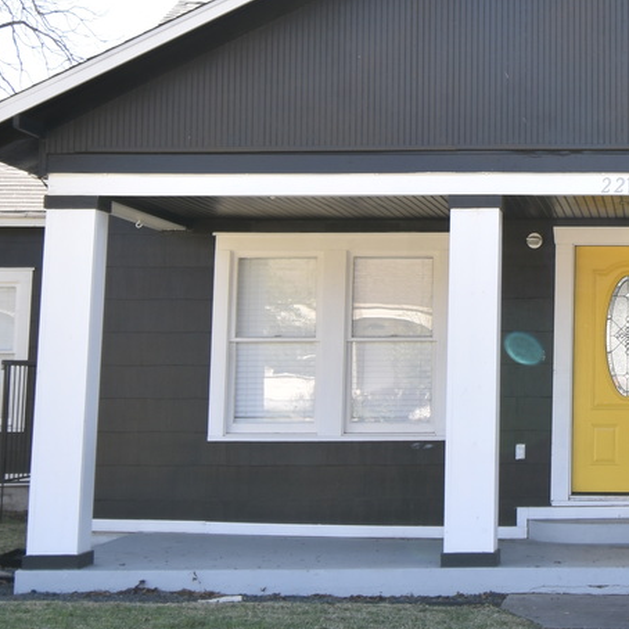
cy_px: 68
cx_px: 684
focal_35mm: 91
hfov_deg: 18.4
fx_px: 1871
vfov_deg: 18.8
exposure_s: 1/80
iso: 100
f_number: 6.3
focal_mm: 20
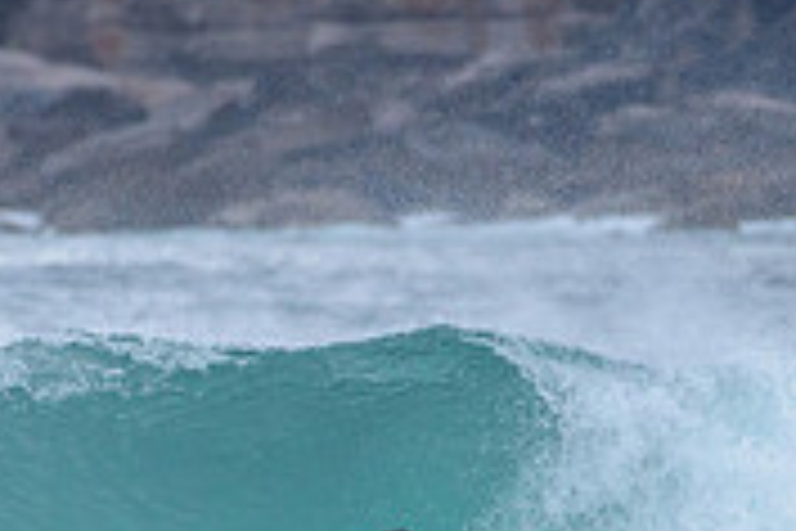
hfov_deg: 1.0
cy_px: 801
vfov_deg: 0.7
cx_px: 209
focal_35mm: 2014
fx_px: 44528
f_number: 5.6
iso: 450
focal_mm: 500
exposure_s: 1/2000
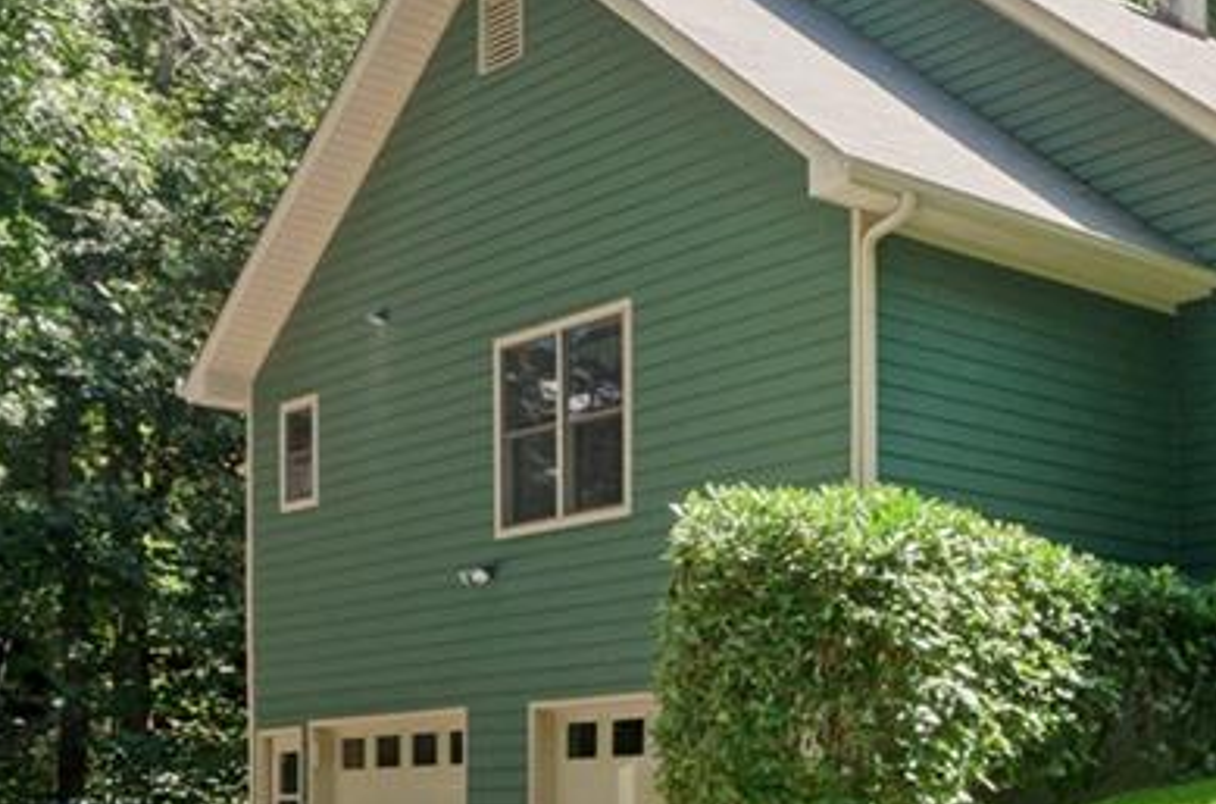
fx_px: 1728
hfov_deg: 34.5
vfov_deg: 26.2
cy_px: 446
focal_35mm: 51
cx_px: 1269
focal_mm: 13
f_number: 8
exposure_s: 1/200
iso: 200
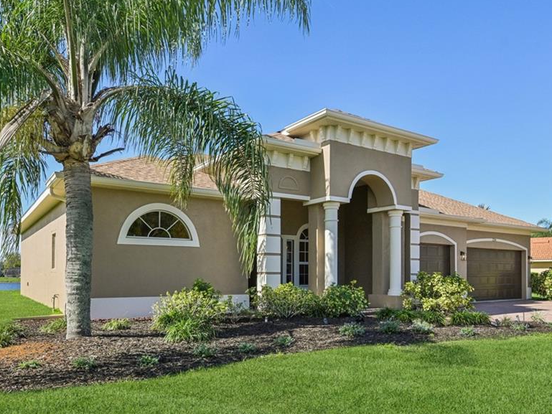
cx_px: 296
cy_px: 241
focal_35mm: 28
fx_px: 447
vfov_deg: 49.5
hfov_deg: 63.4
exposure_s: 1/800
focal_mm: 14
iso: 400
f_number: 8
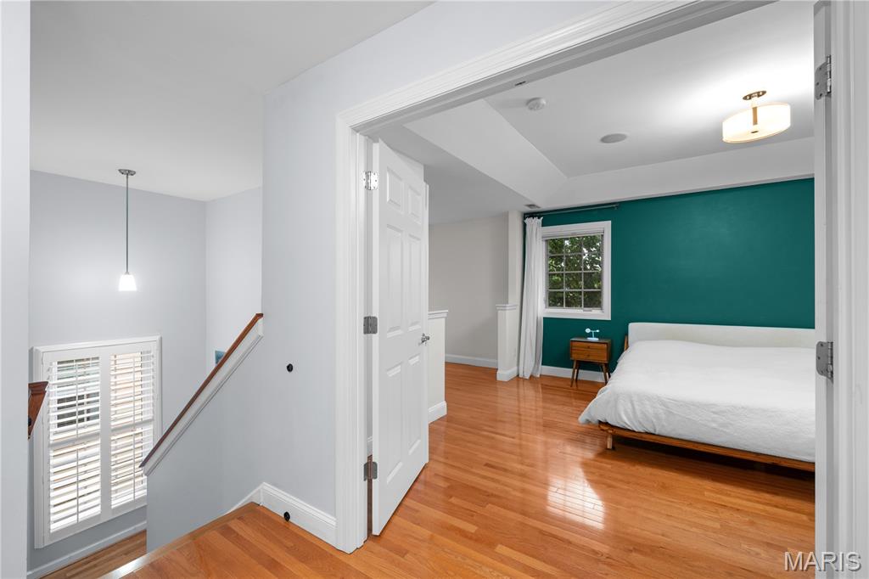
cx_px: 434
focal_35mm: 14
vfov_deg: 81.2
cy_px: 290
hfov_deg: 104.3
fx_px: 338
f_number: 7.1
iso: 400
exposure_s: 1/2
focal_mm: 14
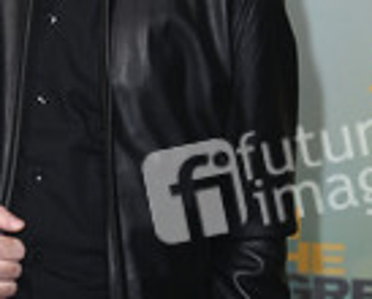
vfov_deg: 6.7
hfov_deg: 8.3
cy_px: 43
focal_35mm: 232
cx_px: 35
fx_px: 2558
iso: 640
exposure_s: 1/250
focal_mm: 85
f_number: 5.6
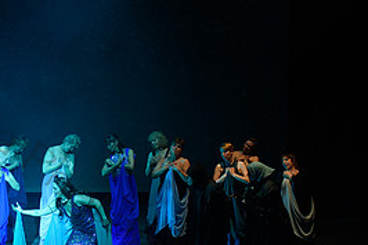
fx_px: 756
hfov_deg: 27.2
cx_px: 125
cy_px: 120
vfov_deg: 18.4
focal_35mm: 74
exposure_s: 1/60
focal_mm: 24
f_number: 3.5
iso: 1000
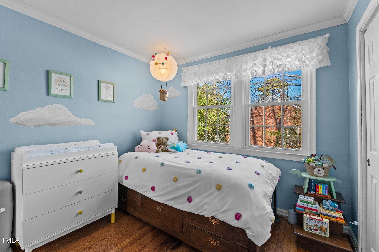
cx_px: 190
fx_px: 158
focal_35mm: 15
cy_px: 126
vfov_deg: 77.2
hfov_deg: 100.4
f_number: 7.1
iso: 400
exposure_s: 1/15
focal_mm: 15
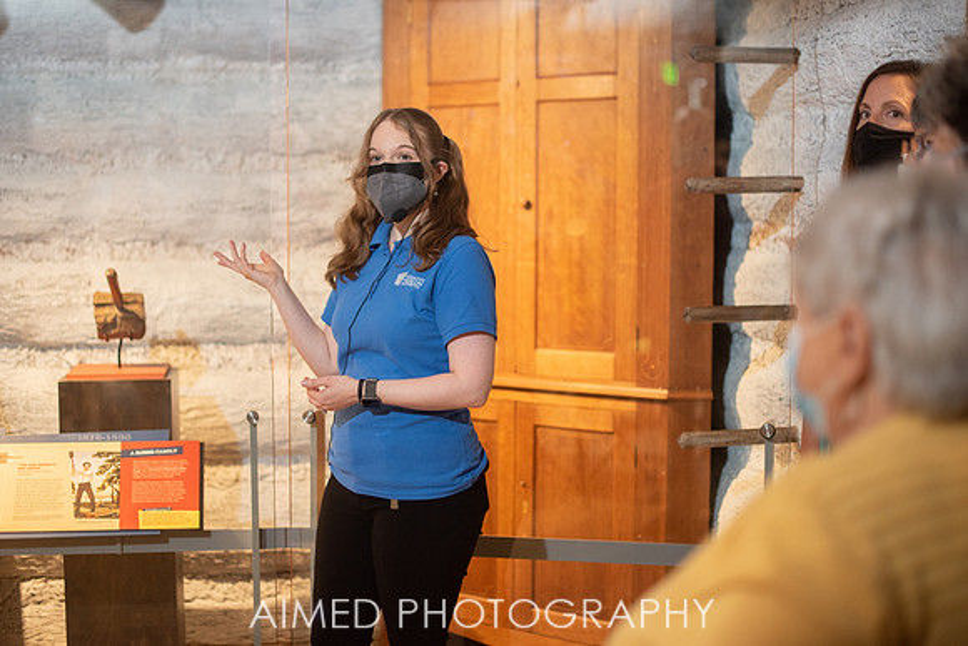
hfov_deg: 35.3
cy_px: 290
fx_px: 1518
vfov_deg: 24.0
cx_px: 441
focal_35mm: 56
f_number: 1.8
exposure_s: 1/200
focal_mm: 50
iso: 1000
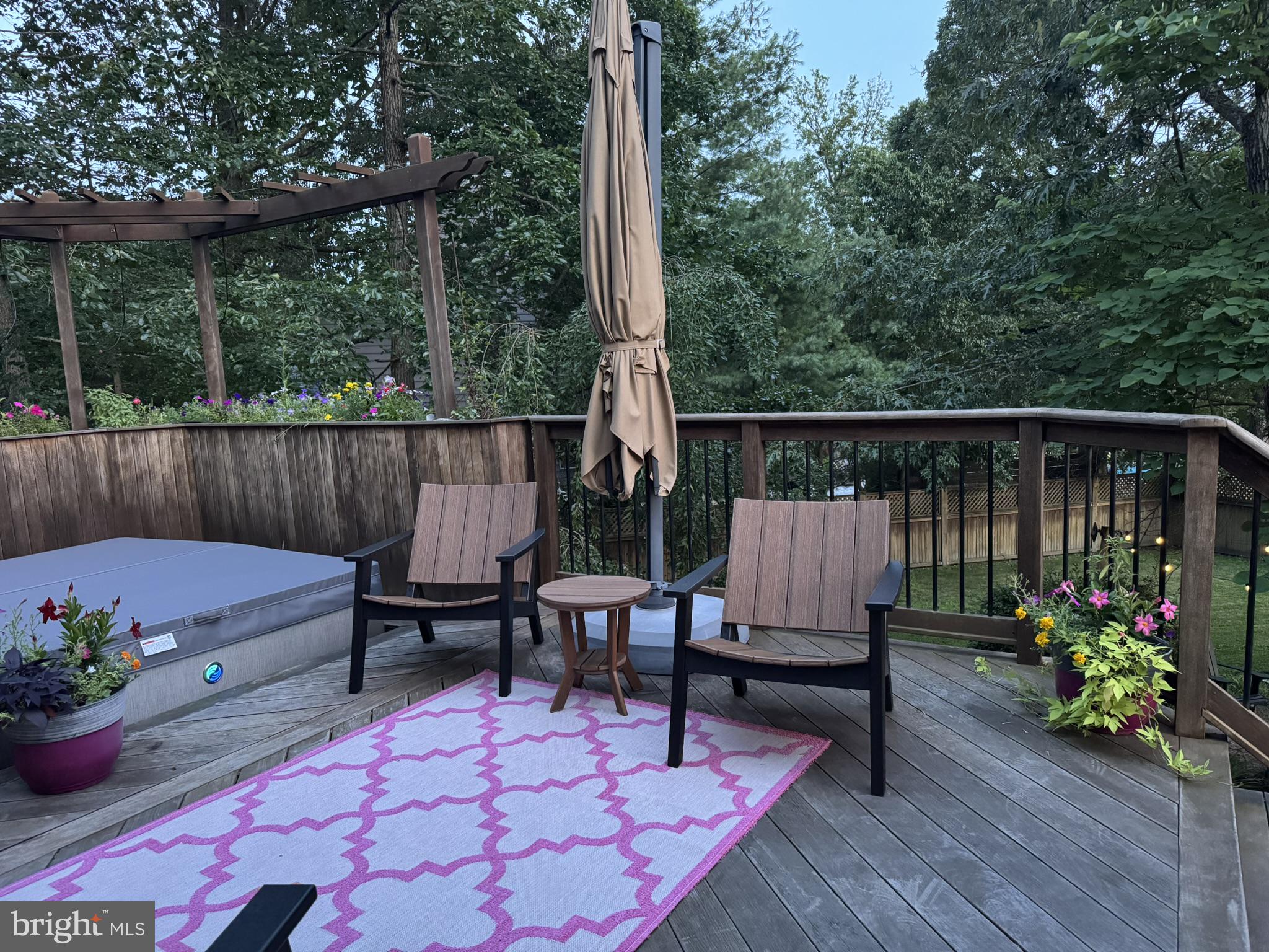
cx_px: 634
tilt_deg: -7.4
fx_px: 880
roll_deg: +2.6
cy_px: 476
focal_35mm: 24
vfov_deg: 56.8
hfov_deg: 71.6
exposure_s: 1/30
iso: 800
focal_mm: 6.76
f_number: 1.78
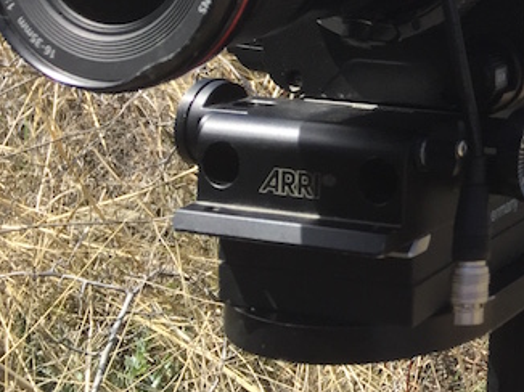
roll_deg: -0.6
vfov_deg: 15.5
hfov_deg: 19.5
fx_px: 1346
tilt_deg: -2.2
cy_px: -170
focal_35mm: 89
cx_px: 765
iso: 32
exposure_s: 1/775
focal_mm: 4.15
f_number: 2.2
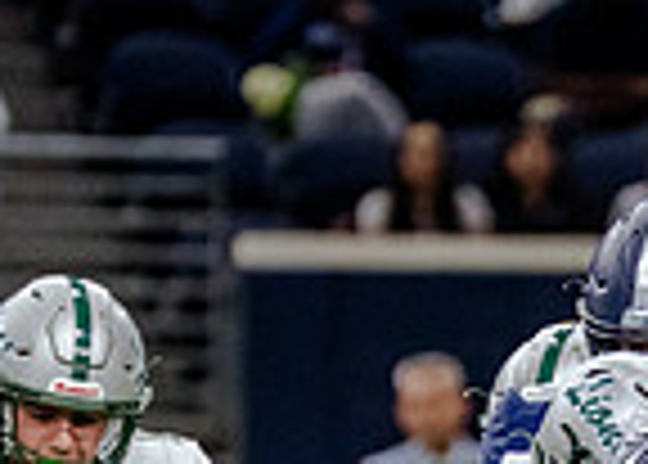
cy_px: 852
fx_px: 20180
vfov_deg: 1.3
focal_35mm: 1096
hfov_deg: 1.8
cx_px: 777
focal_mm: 200
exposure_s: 1/1250
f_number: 2.8
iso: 3200
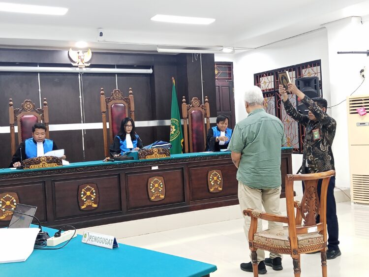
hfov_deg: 44.8
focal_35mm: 42
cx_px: 184
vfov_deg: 34.4
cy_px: 138
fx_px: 448
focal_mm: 3.98
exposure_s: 1/50
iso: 640
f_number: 1.8
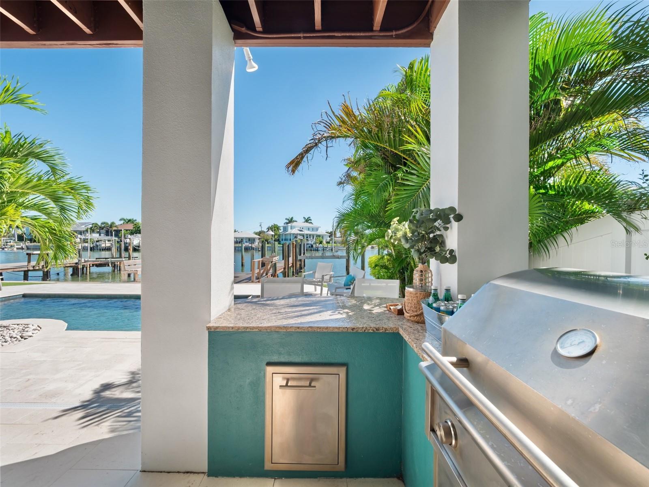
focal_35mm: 14
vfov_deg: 85.7
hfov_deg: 102.1
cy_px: 244
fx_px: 262
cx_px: 324
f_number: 7.1
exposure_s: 1/125
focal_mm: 7
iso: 200
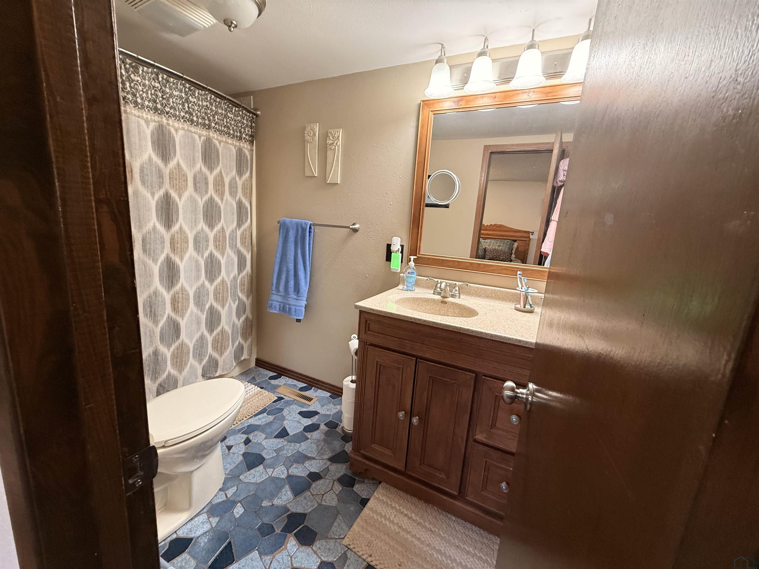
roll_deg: -4.1
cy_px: 284
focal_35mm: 14
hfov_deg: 102.1
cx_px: 380
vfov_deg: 85.7
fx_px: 307
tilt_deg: -9.8
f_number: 2.2
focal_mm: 2.22
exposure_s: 1/60
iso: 200
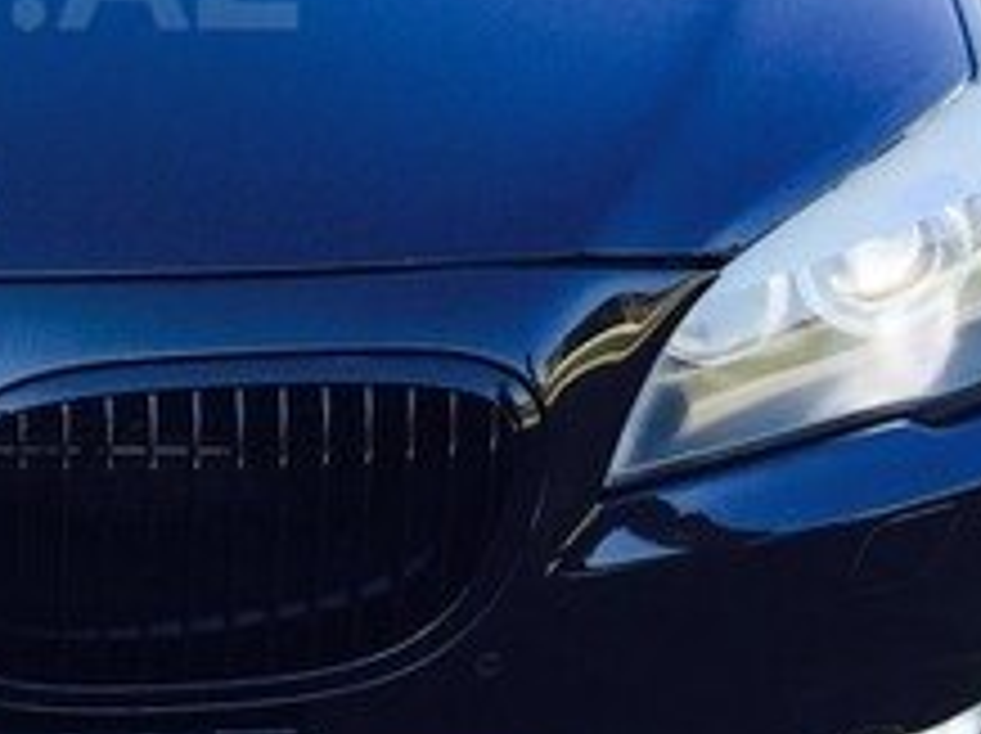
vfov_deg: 16.3
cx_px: -162
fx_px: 2491
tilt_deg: -17.0
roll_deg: -2.1
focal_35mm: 88
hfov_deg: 20.9
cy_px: -38
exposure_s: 1/416
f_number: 2.2
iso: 32
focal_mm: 4.15
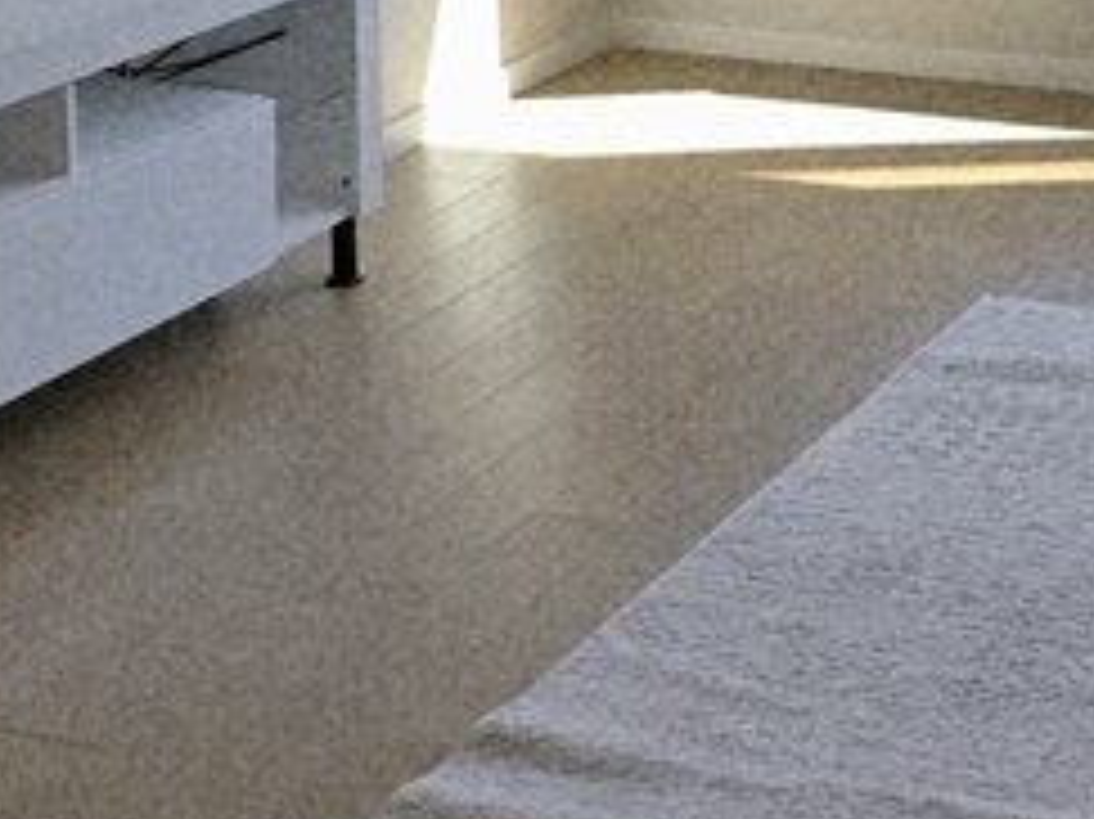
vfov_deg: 15.0
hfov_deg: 20.2
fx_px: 3064
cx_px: 752
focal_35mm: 97
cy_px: 22
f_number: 1.7
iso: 12
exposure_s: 1/159
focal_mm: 6.3
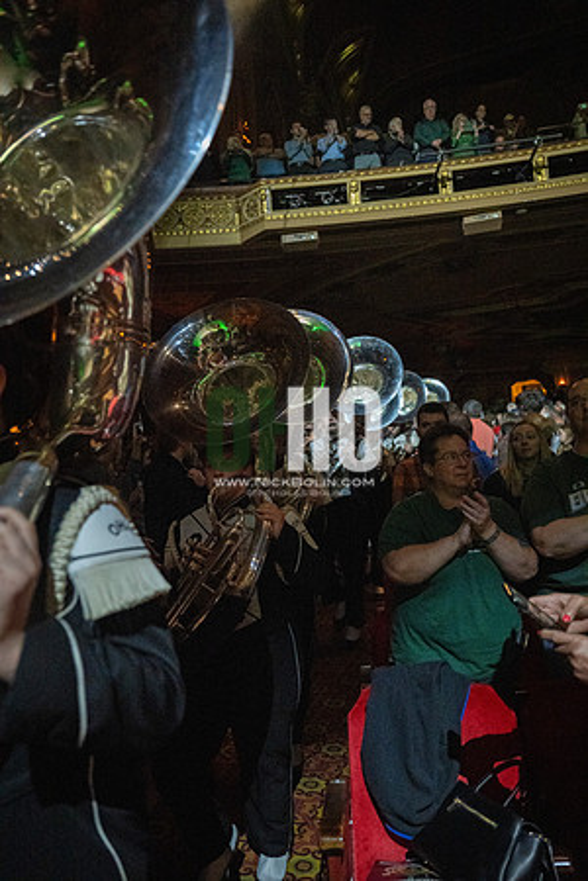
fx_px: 588
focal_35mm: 24
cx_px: 294
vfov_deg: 73.7
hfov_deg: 53.1
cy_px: 440
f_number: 2.8
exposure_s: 1/500
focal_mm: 24
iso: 20000
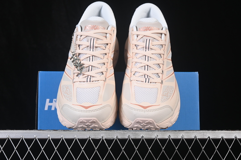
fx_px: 502
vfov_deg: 18.2
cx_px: 120
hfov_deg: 27.0
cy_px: 80
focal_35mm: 75
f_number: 8
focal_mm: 50
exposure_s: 1/80
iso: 160
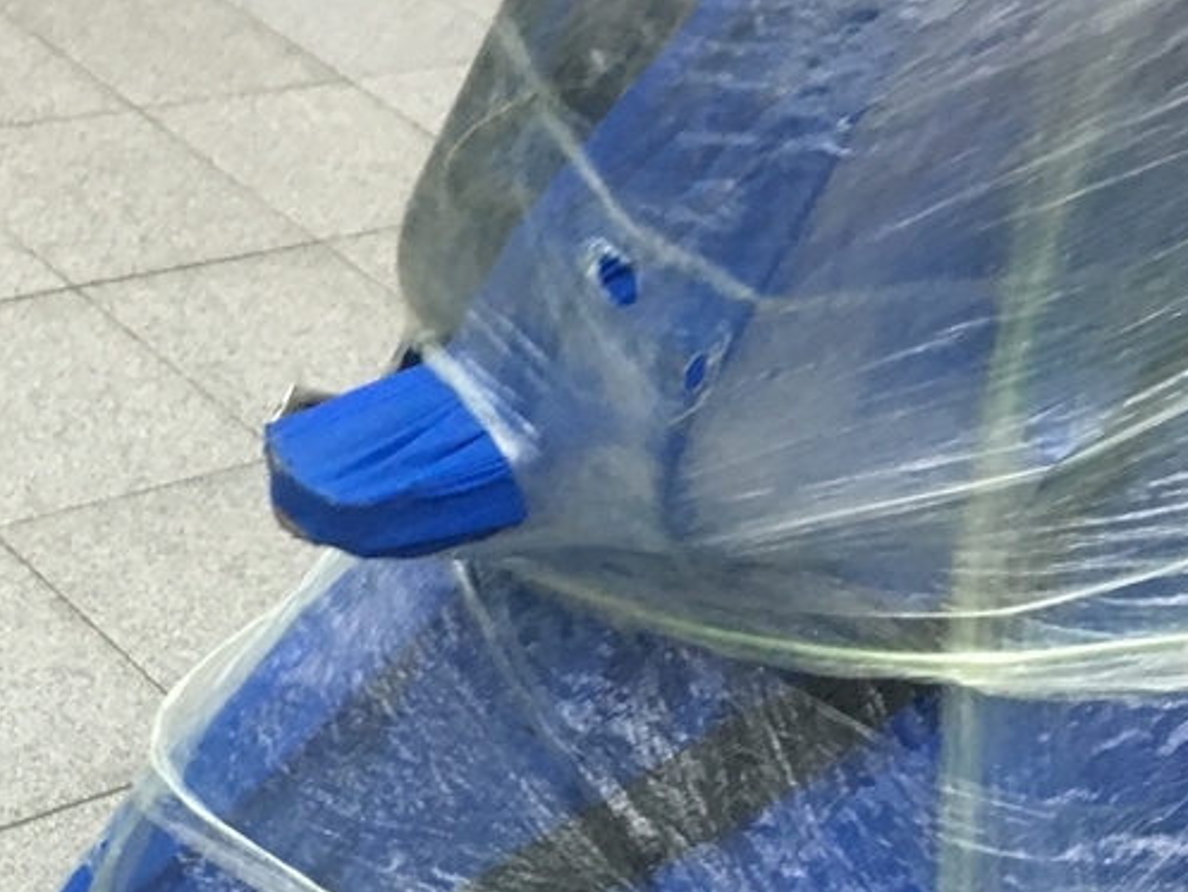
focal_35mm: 70
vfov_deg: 20.7
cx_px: 225
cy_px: 768
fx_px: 2403
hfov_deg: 27.2
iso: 200
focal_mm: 4.15
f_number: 2.2
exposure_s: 1/33
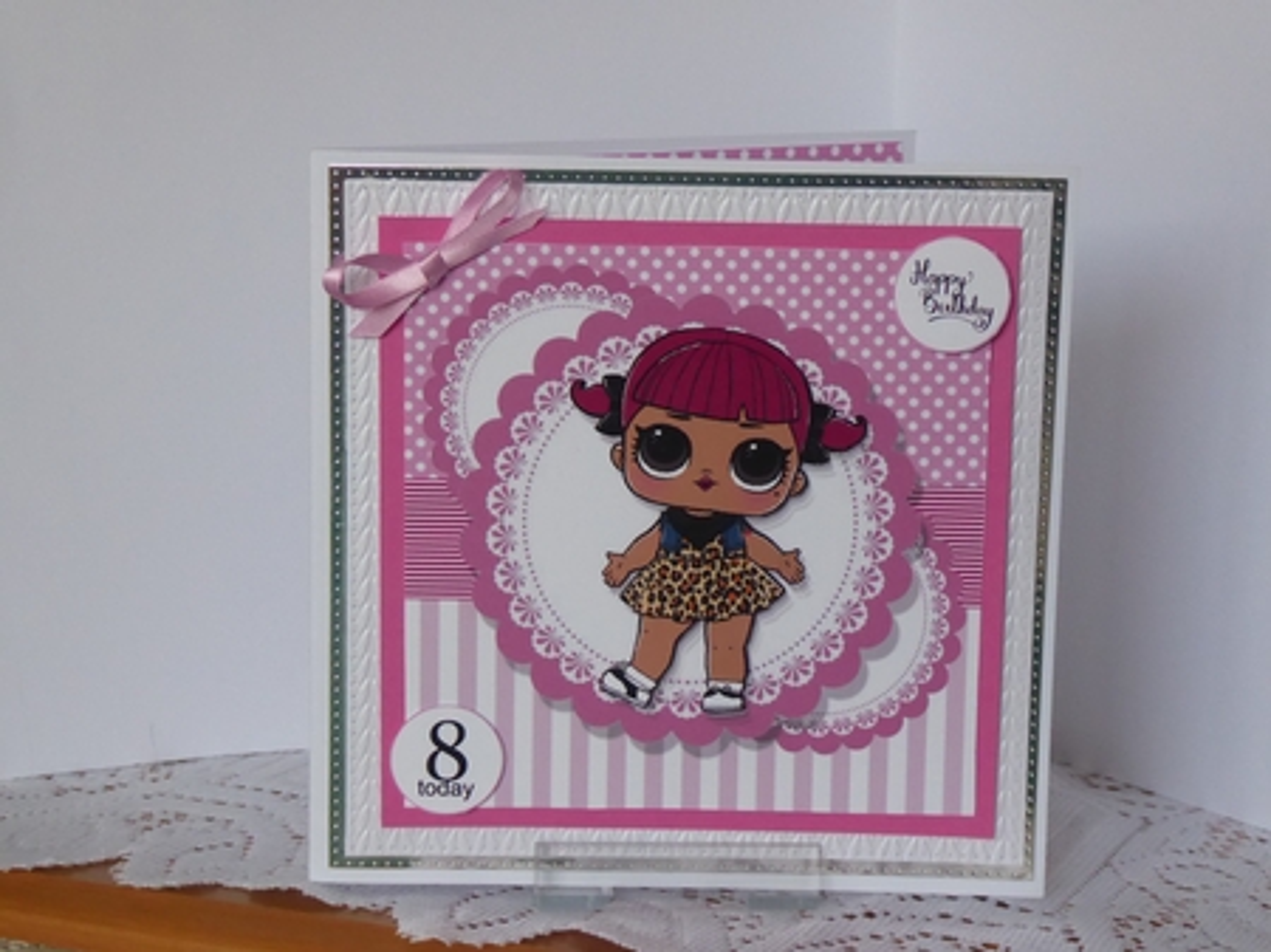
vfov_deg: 18.6
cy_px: 476
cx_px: 636
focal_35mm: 79
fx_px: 2899
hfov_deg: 24.7
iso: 800
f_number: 4.6
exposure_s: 1/125
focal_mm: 13.2
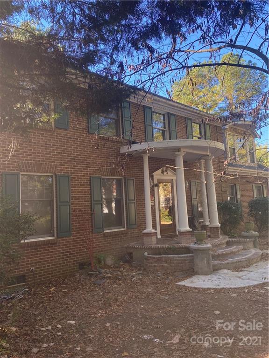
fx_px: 269
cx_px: 134
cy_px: 179
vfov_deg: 67.3
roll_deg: +2.5
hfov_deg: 53.1
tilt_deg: +8.9
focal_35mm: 26
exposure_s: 1/401
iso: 32
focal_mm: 4.25
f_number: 1.8
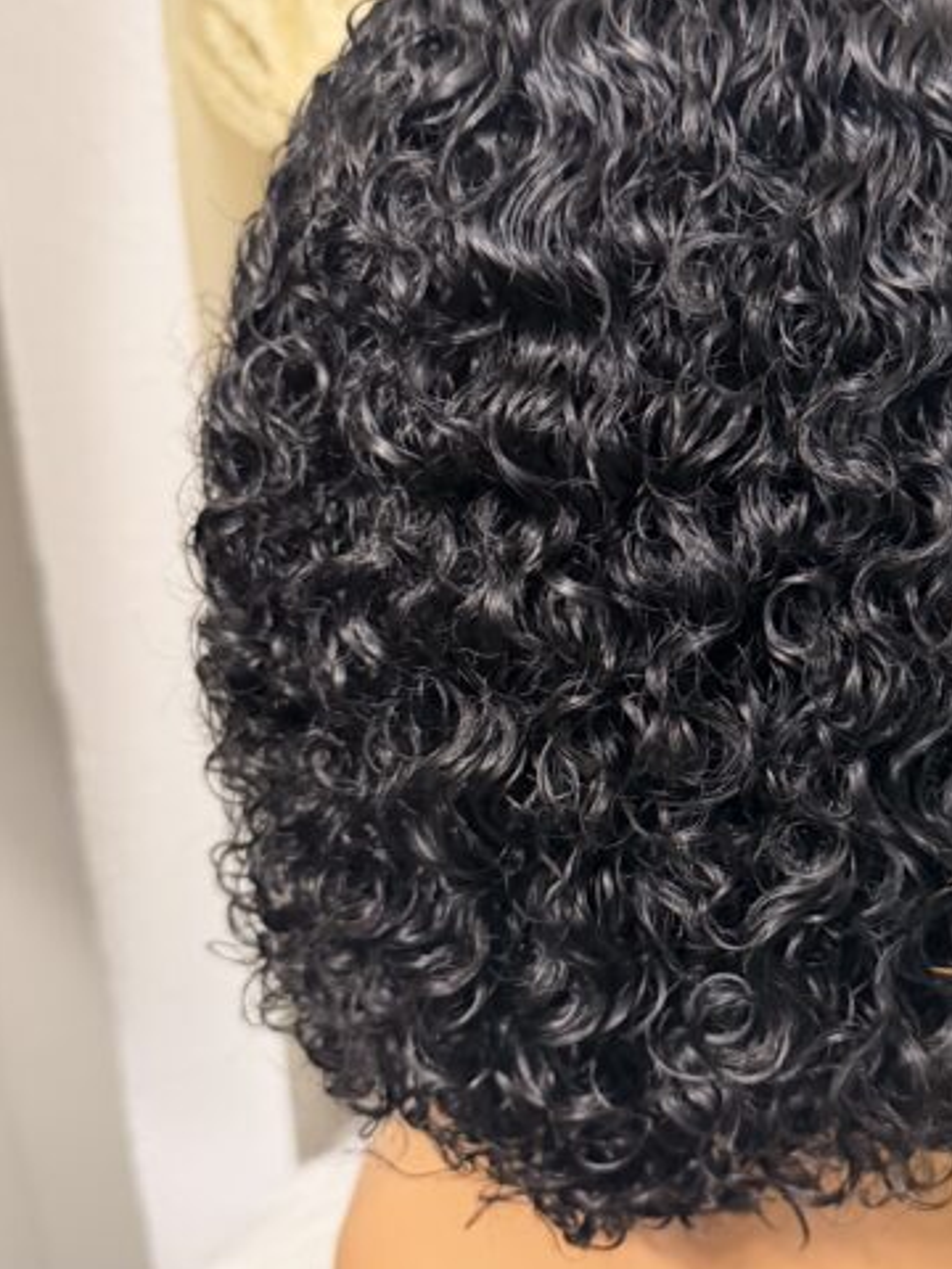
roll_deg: -1.0
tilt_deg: -22.5
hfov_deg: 35.3
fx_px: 1467
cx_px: 701
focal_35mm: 40
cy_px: 666
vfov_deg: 46.8
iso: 1000
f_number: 1.78
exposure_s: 1/40
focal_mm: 6.76
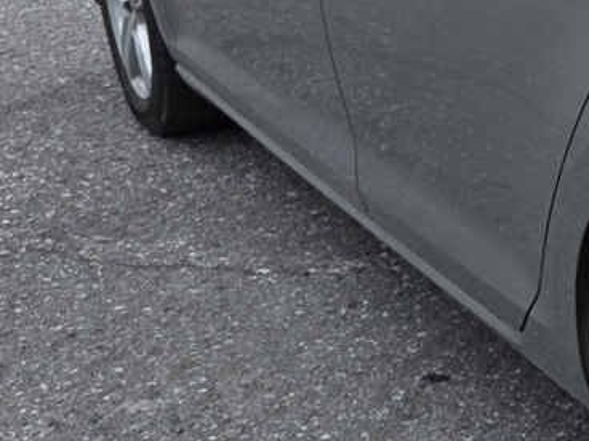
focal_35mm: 90
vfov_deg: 16.2
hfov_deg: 17.8
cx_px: 1037
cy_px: 42
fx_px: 1531
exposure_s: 1/3972
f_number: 1.7
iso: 80
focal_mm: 6.3
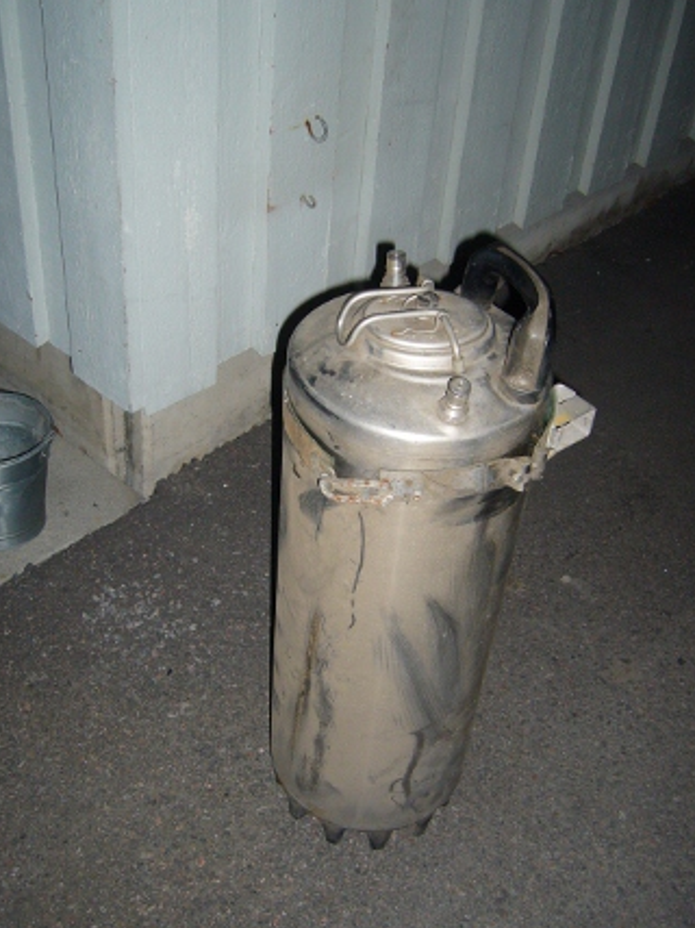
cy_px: 487
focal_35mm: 41
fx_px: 1098
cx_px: 342
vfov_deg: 45.8
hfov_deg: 35.1
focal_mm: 5.8
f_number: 2.8
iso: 100
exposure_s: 1/30
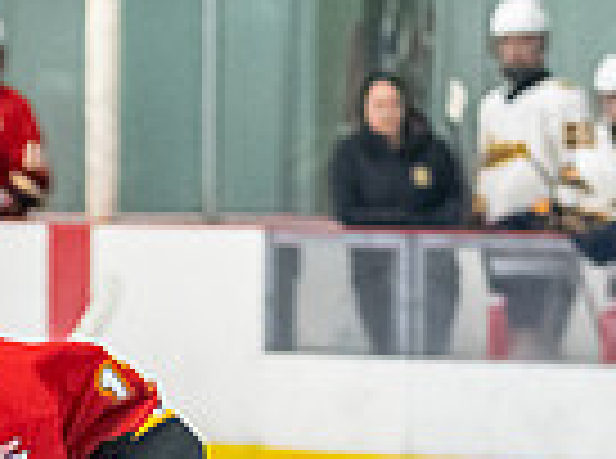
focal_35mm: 512
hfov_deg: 3.9
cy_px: 1119
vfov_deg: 2.9
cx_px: -239
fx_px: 9087
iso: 3200
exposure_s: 1/800
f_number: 2.8
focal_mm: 86
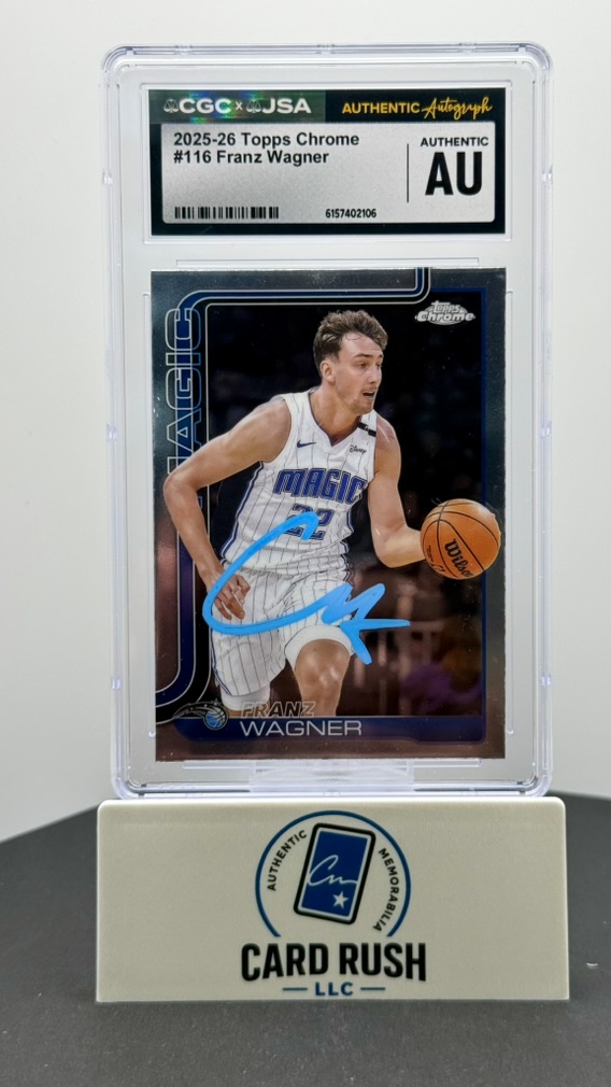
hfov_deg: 22.6
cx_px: 354
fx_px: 1527
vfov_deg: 39.2
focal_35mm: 53
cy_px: 542
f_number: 1.78
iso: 50
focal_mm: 6.76
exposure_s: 1/209
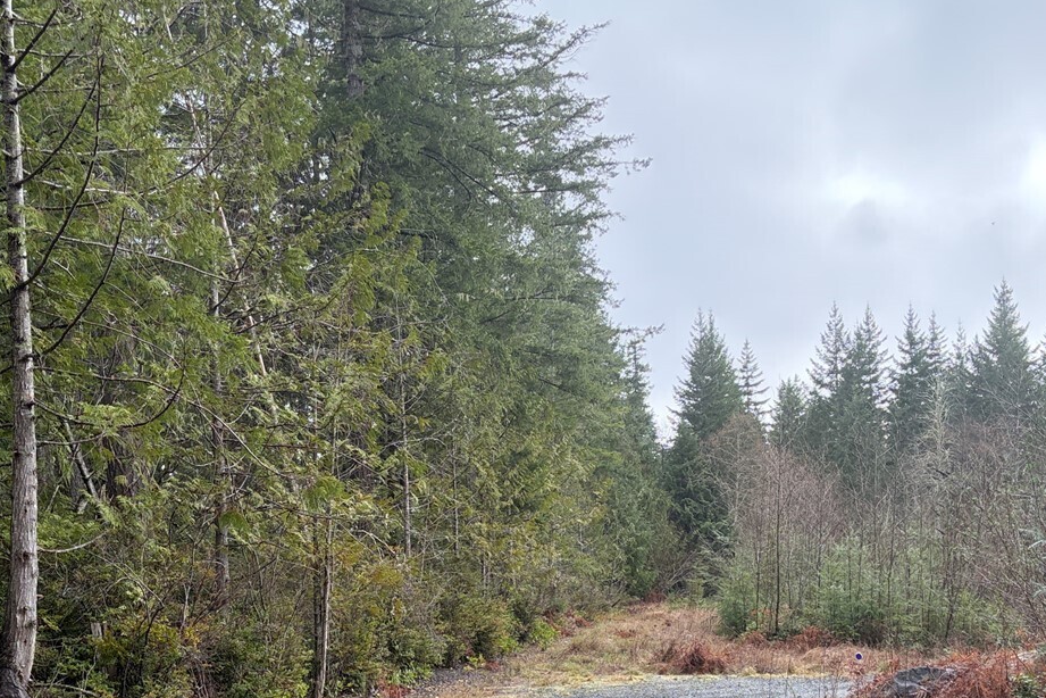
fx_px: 1366
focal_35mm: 47
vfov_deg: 28.1
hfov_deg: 41.9
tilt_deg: +2.4
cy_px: 552
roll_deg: +2.0
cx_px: 499
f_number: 1.6
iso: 64
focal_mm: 5.96
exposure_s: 1/1032
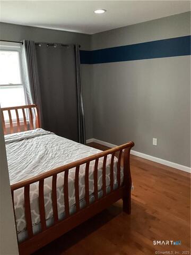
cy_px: 128
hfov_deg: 48.2
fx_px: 213
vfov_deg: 61.7
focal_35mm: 29
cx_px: 96
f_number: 1.8
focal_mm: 3
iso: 500
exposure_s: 1/30
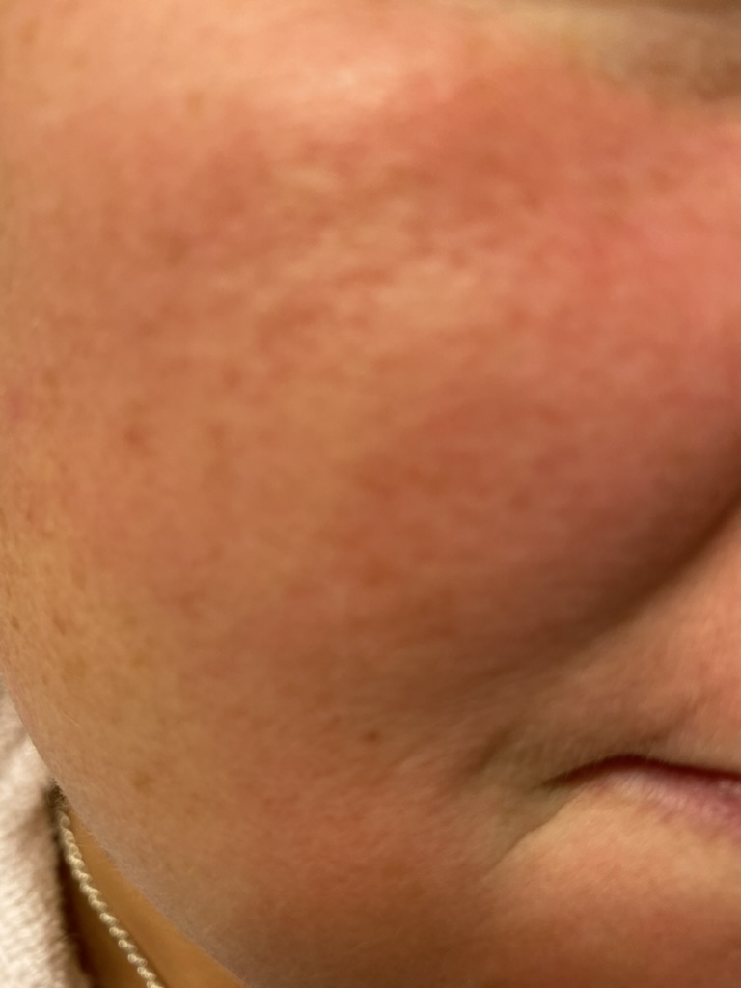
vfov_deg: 67.3
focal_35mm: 26
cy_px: 494
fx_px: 742
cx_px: 370
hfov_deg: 53.1
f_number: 1.8
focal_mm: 4.25
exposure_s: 1/60
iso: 100
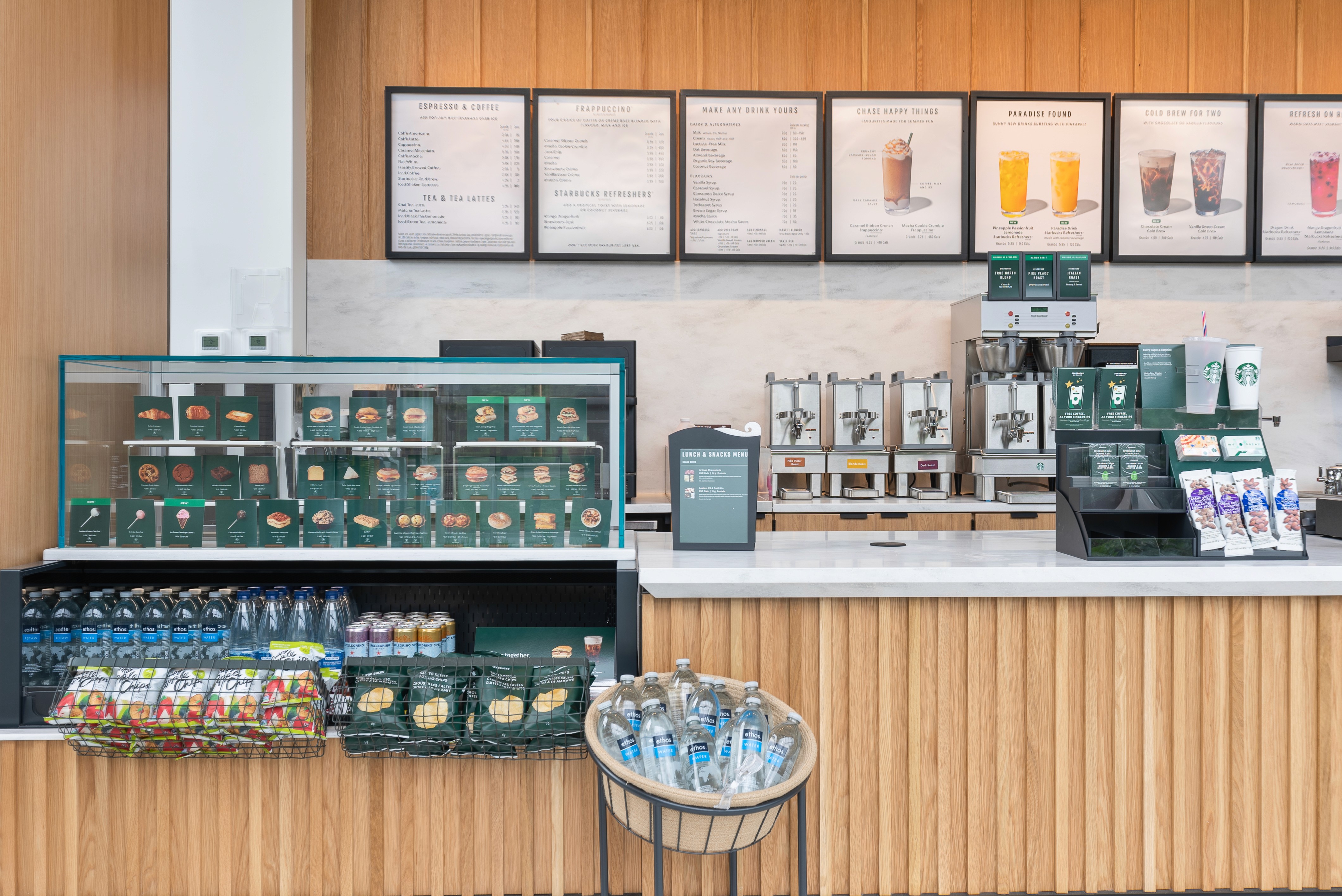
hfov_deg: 54.4
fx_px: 1305
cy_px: 448
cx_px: 671
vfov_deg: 37.9
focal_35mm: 35
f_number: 8
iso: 80
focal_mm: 35
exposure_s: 1/50
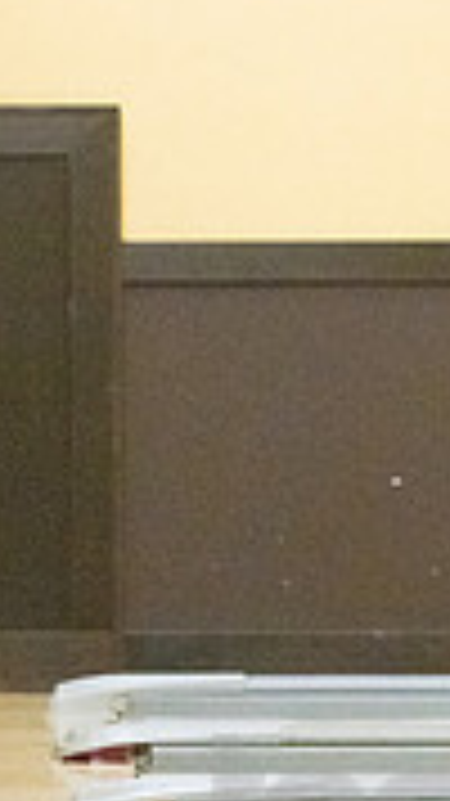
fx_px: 7240
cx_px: -288
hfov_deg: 3.5
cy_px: 263
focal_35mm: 341
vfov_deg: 6.3
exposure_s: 1/1000
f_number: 4.5
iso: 10000
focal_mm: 100
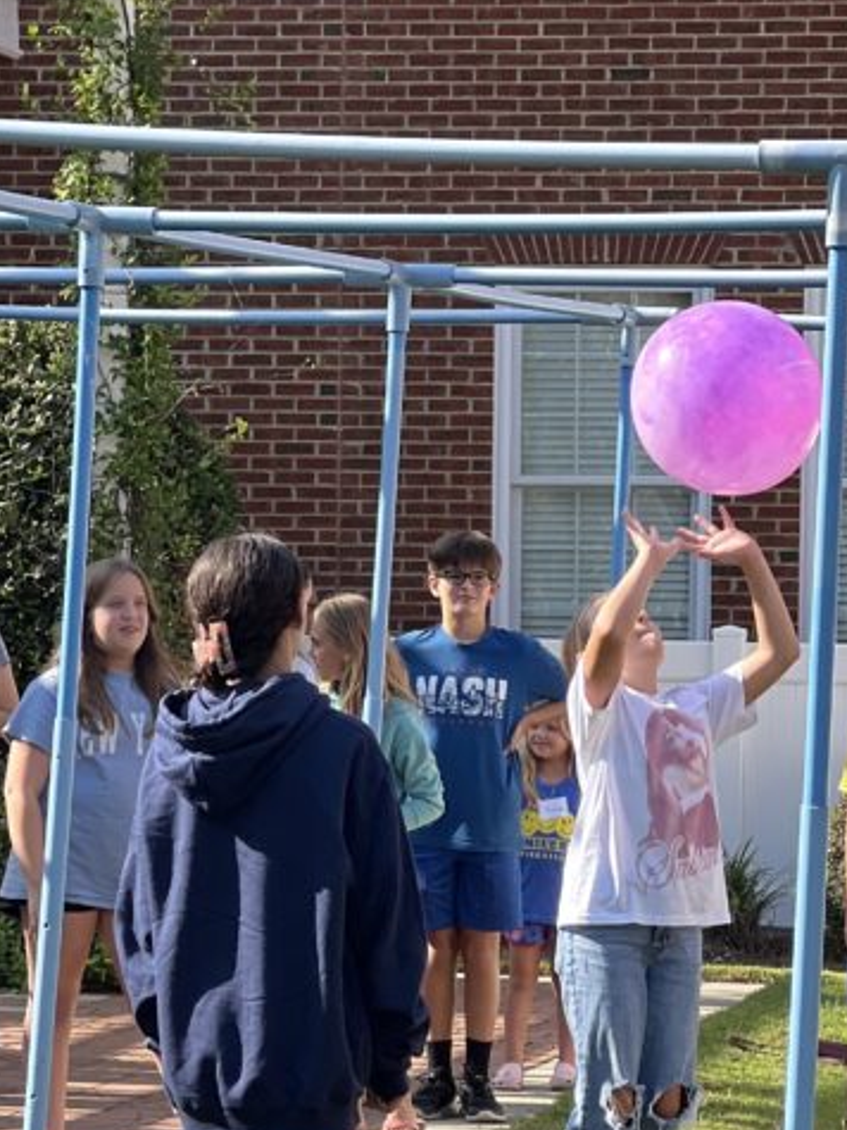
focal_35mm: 166
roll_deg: -0.3
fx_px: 5418
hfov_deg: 8.9
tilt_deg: -4.5
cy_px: 1120
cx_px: 438
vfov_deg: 11.8
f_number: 2.8
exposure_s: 1/163
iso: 40
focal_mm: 9
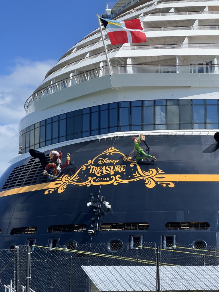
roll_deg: +0.7
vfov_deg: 25.3
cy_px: 146
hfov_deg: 19.1
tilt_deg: +10.9
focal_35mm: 77
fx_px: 650
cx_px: 110
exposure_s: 1/874
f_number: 2.8
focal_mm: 9
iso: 32
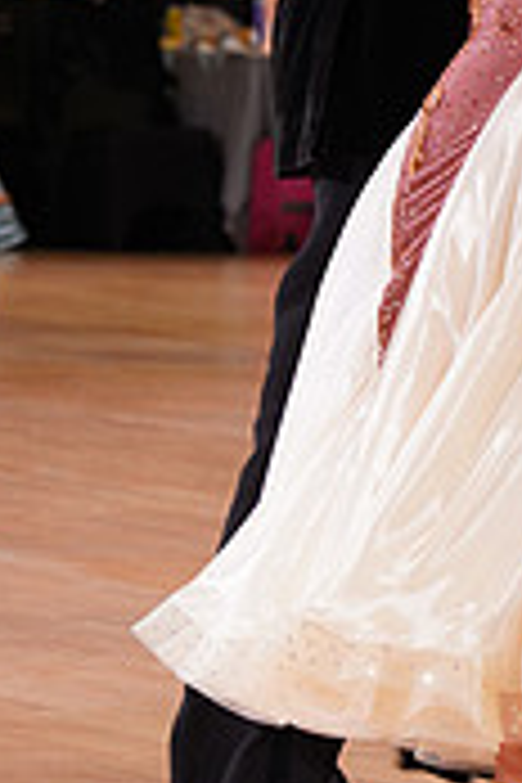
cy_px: -184
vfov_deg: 5.9
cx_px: 704
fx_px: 7590
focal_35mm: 349
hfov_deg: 3.9
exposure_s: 1/160
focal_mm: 105
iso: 1600
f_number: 5
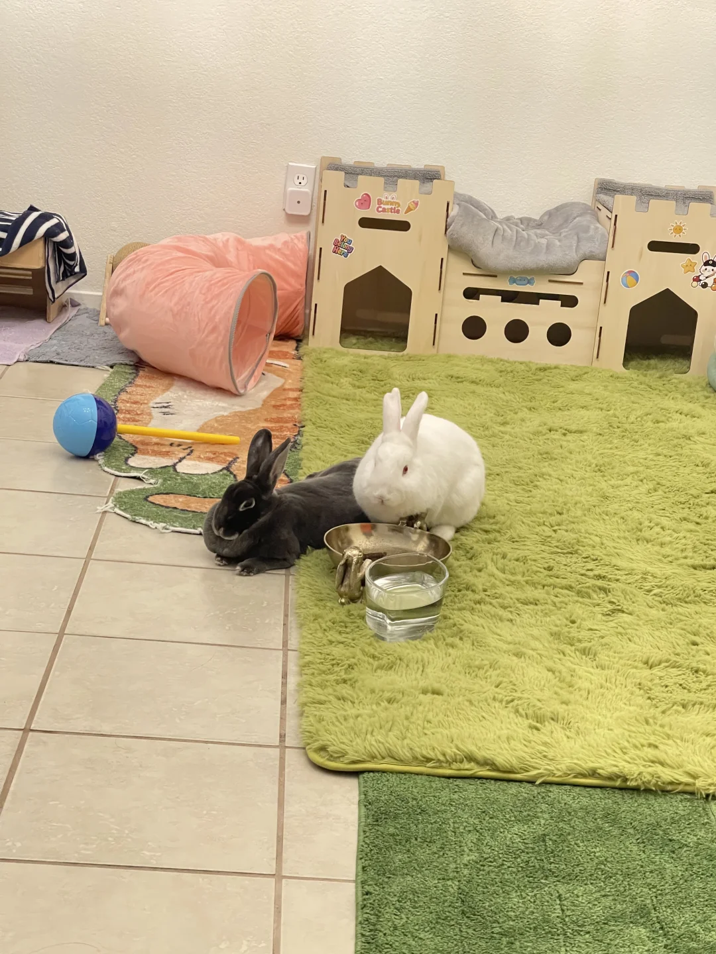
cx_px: 358
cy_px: 477
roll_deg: -5.0
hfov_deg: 22.9
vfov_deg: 30.3
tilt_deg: -16.2
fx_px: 1765
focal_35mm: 64
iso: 800
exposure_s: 1/60
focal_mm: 7.5
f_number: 2.2
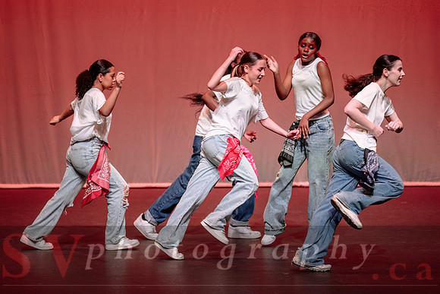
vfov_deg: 7.3
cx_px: 238
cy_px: 122
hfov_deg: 10.9
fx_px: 2314
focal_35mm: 189
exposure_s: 1/500
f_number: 2.8
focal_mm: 160
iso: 1250
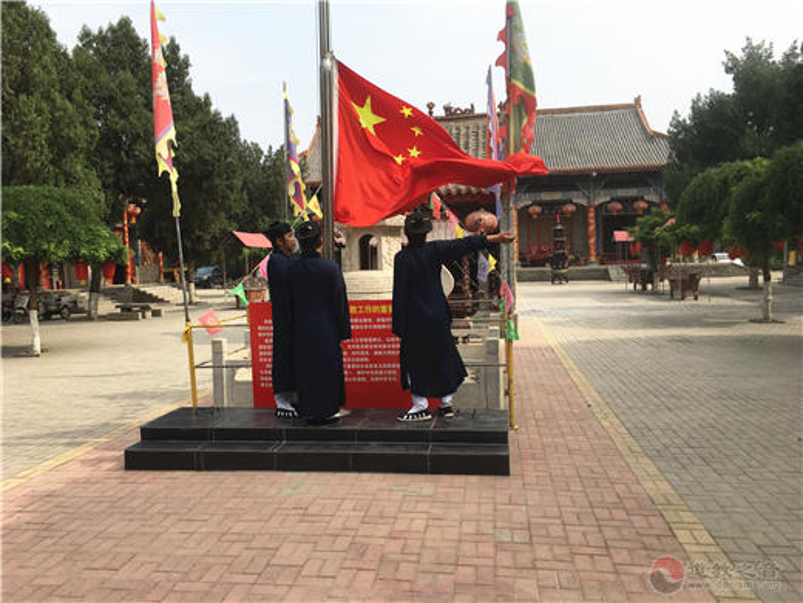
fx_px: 673
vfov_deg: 48.2
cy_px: 302
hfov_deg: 61.7
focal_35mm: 29
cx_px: 402
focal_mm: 4.15
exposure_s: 1/1083
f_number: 2.2
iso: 25
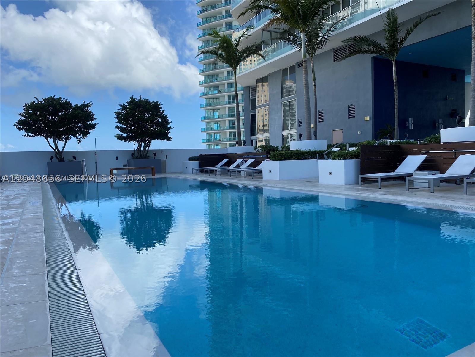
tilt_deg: -3.3
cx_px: 238
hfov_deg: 67.3
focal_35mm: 26
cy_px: 178
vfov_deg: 53.1
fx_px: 357
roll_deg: +1.8
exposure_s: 1/1565
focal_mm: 4.25
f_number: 1.8
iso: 32
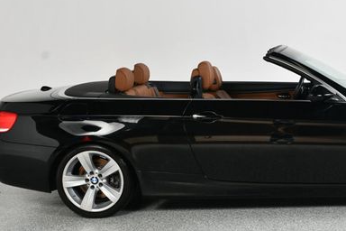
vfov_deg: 22.6
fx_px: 577
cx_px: 245
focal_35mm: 60
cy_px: 143
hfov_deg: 33.0
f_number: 9
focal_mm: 24
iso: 100
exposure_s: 1/160
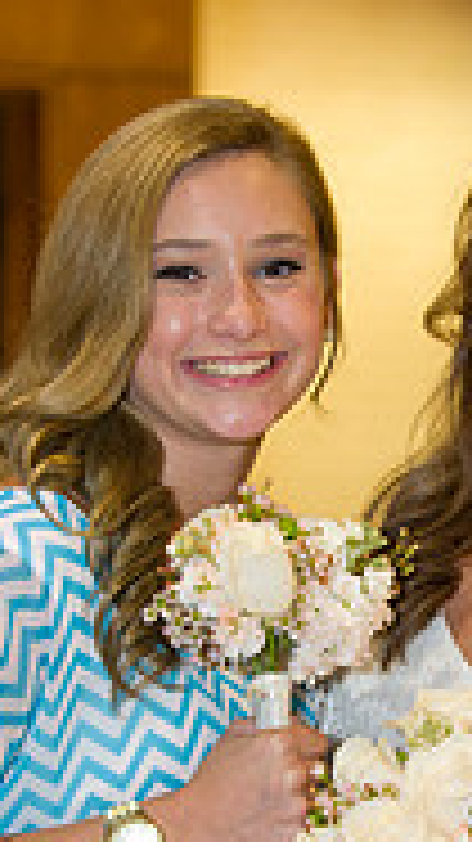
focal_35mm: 176
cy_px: 635
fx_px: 3921
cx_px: 362
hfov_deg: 6.9
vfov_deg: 12.2
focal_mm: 70
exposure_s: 1/80
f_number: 2.8
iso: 1600
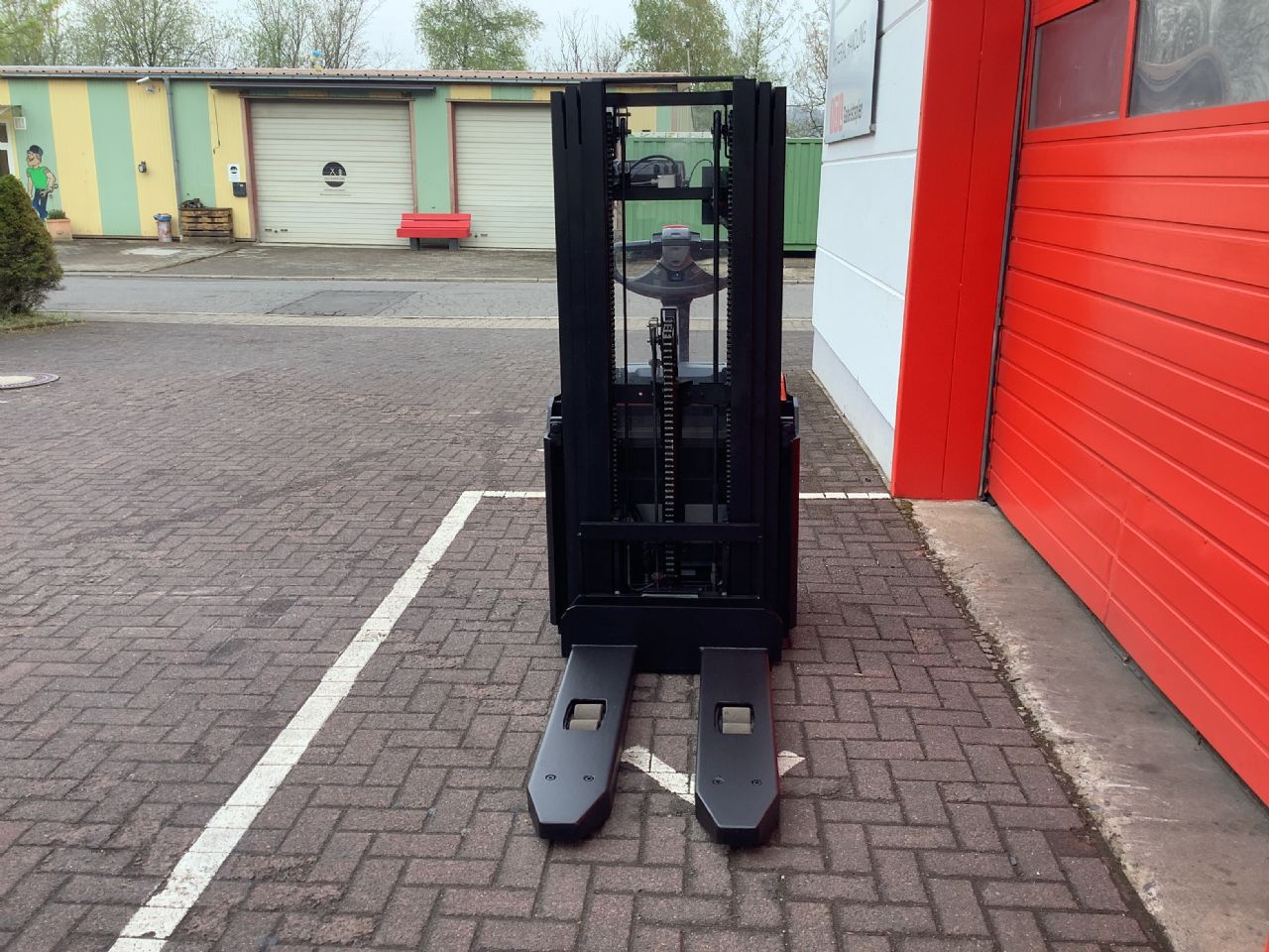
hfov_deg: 58.4
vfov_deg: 45.4
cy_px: 476
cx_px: 634
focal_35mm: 31
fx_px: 1136
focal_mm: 3.3
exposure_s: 1/120
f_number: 2.4
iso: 32
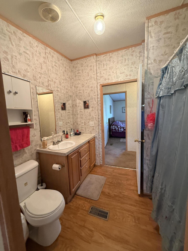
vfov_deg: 102.1
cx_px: 94
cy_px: 126
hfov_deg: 85.7
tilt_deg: -6.3
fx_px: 101
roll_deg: +2.9
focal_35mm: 14
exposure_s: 1/60
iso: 320
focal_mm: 2.22
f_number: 2.2
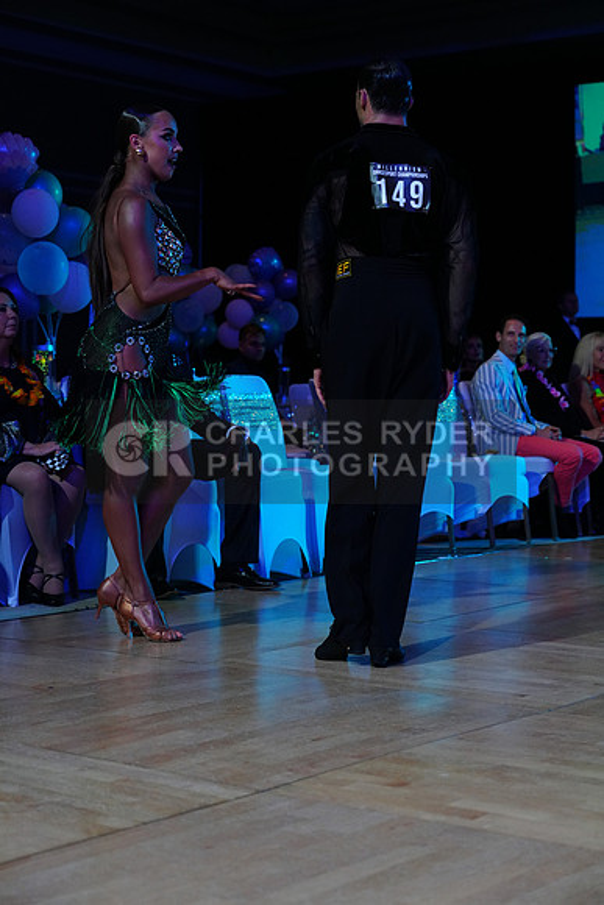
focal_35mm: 65
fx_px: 1635
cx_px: 302
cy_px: 452
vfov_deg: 31.0
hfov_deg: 20.9
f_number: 4
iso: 2500
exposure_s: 1/400
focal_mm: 65
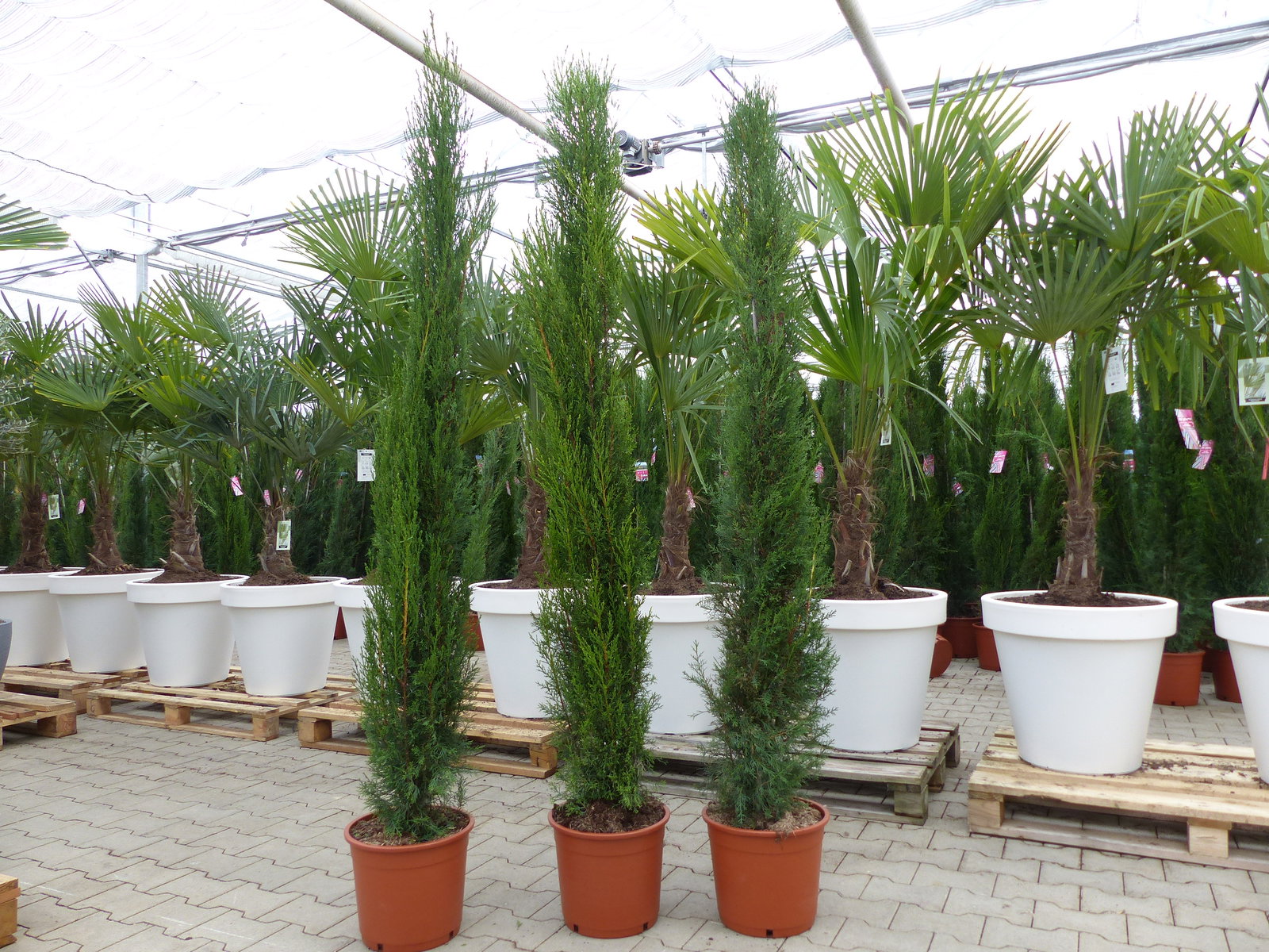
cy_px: 476
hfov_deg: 69.4
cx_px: 634
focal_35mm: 25
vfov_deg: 54.9
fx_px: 916
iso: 100
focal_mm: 4.5
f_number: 2.8
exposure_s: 1/60
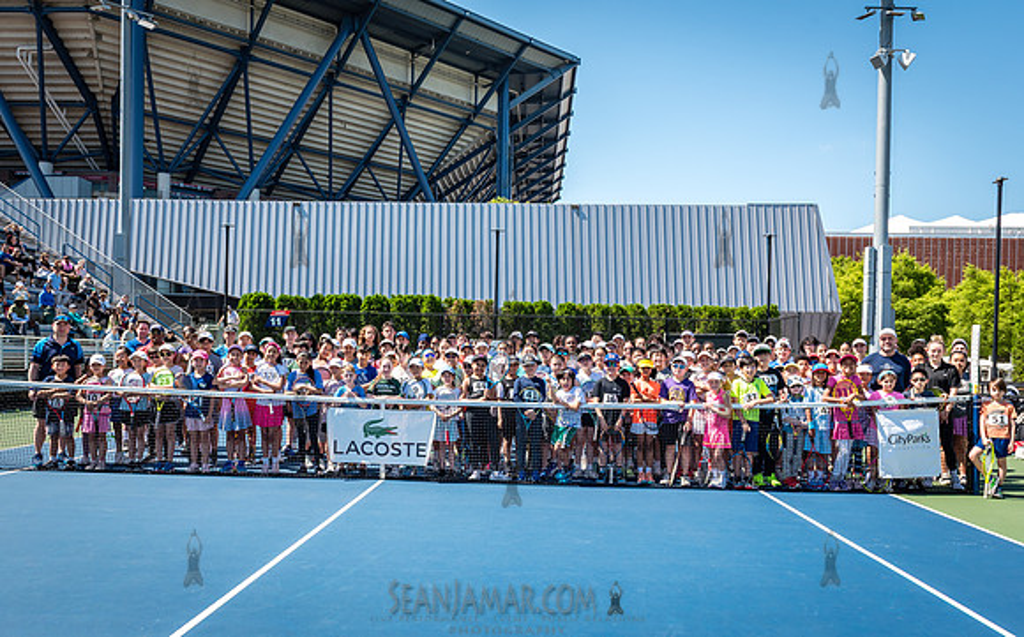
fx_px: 746
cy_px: 372
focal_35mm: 27
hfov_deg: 68.9
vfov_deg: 46.1
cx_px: 509
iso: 200
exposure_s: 1/400
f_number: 6.3
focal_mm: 24
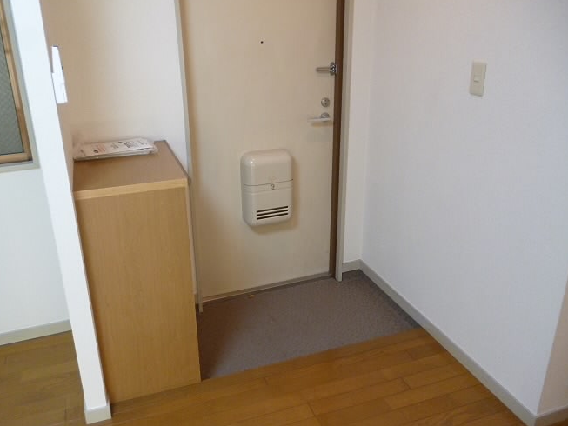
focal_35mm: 30
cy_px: 203
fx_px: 492
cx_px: 271
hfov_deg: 59.9
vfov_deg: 46.8
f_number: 3.1
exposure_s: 1/25
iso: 400
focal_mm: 5
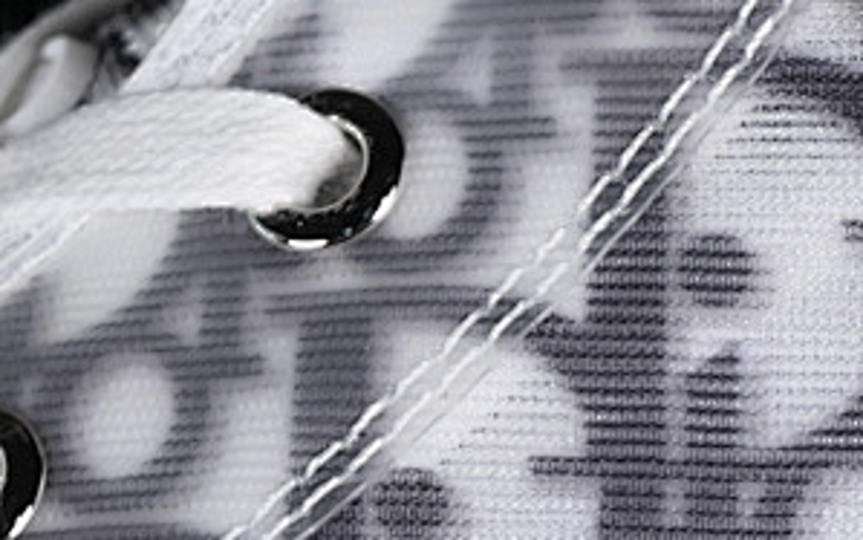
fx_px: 6493
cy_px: 762
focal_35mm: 276
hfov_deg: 7.6
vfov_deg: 4.7
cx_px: 583
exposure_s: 1/80
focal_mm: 50
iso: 160
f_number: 7.1
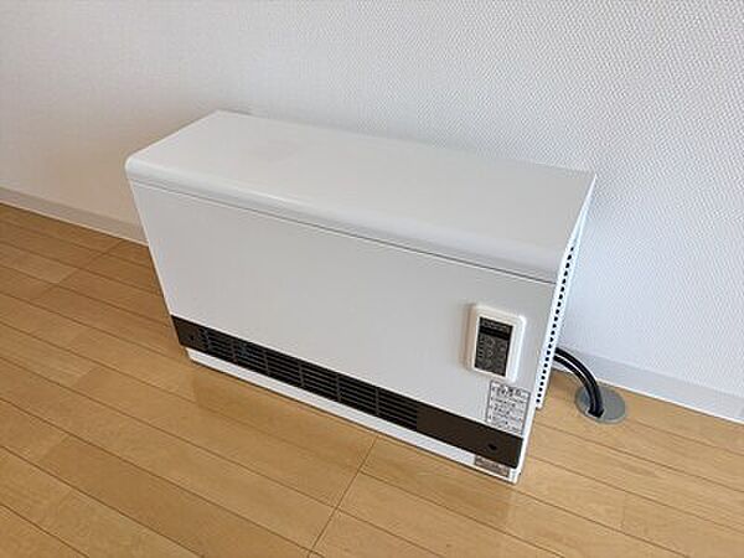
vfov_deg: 53.1
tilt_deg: -37.8
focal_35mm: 26
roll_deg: +0.8
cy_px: 279
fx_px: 559
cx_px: 372
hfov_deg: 67.3
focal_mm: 5.1
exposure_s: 1/133
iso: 32
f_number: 1.6
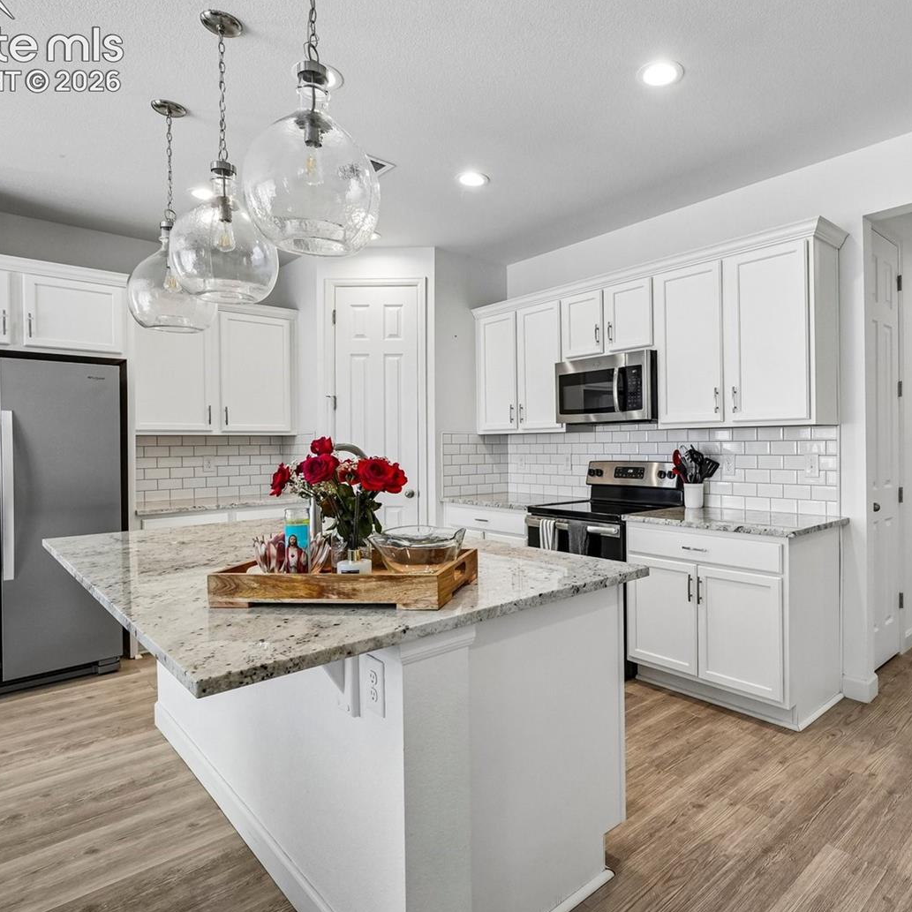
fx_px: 596
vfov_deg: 74.8
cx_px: 566
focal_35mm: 20
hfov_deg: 73.6
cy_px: 445
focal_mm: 10
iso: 800
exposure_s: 1/80
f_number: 8
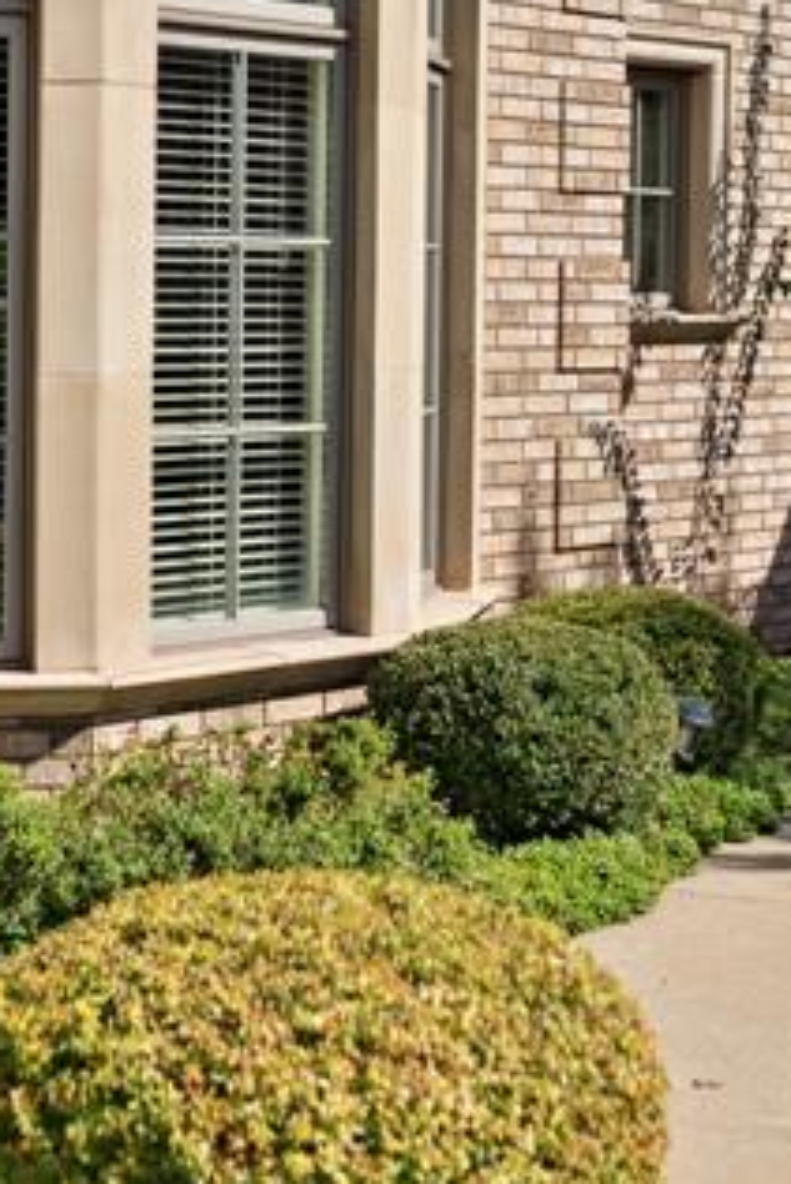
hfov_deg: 16.0
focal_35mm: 85
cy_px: 300
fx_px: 2798
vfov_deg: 23.7
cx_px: 187
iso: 100
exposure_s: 1/8000
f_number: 1.4
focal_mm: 35
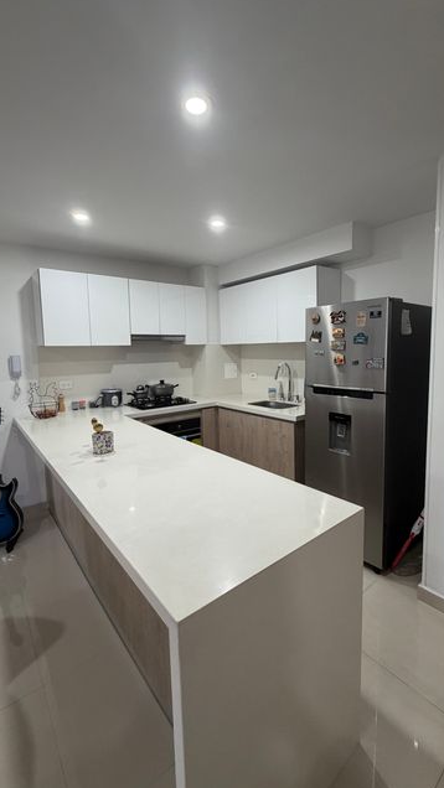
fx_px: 335
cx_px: 231
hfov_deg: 67.1
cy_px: 385
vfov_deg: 99.3
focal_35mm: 16
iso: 320
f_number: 2.2
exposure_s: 1/120
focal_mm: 2.22
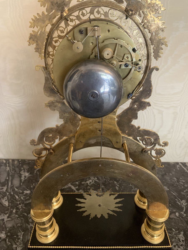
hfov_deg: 53.1
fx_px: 188
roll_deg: +1.6
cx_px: 94
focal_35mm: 26
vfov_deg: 67.3
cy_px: 125
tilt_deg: -30.7
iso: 400
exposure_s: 1/57
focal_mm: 4.25
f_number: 1.8
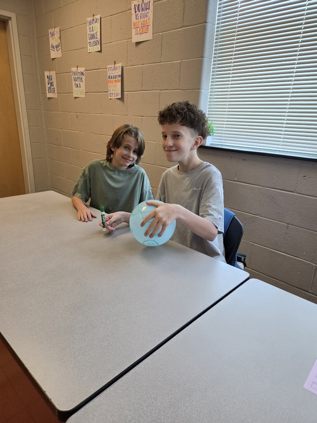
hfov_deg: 58.9
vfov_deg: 73.9
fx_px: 281
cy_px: 212
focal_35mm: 23
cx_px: 158
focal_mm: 5.4
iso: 200
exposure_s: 1/120
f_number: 1.8
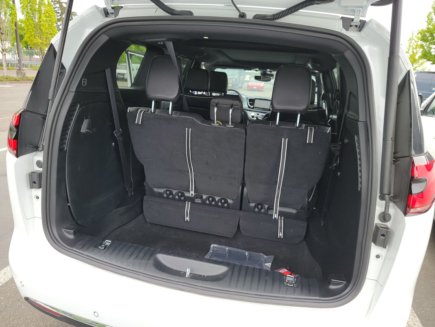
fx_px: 302
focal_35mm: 24
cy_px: 164
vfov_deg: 56.8
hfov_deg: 71.6
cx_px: 218
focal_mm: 6.7
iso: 98
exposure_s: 1/119
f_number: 1.8
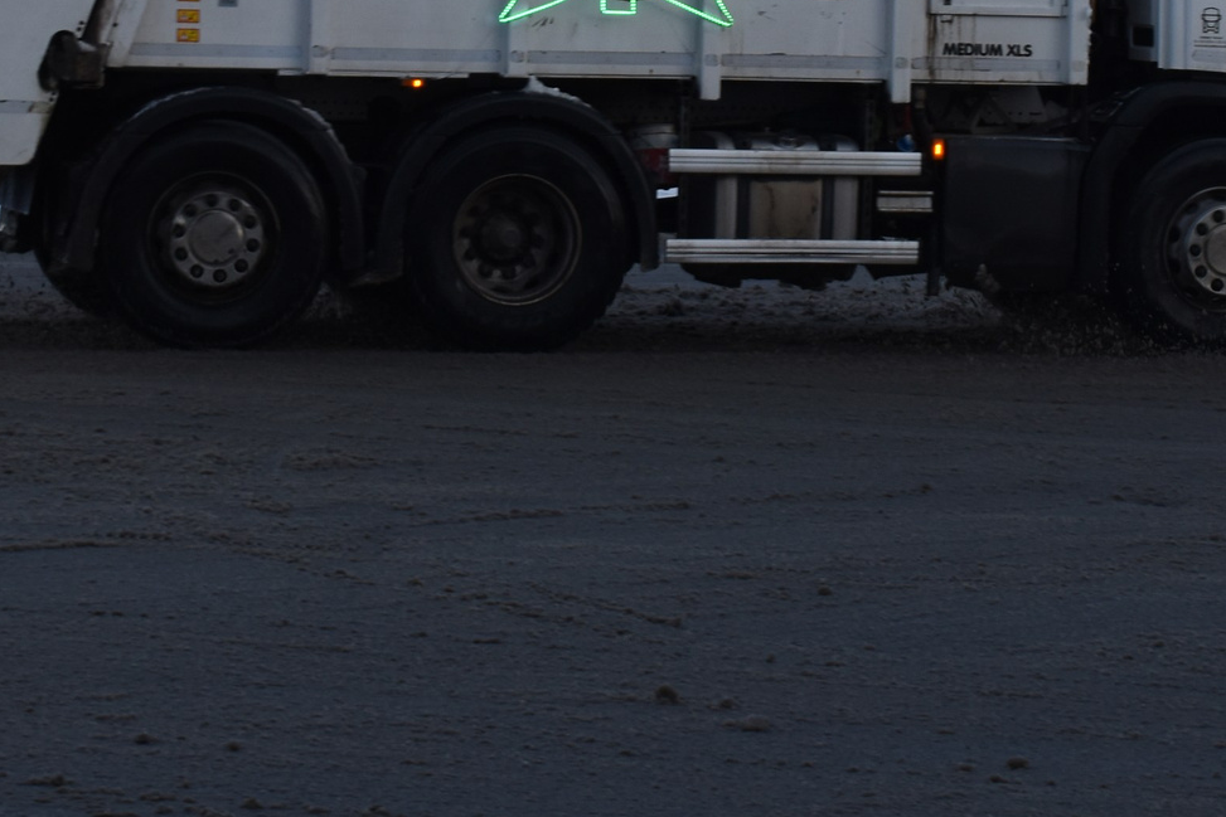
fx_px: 5109
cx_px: 764
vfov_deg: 9.1
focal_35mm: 150
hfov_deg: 13.7
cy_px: -42
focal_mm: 38
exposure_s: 1/160
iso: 250
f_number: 7.1
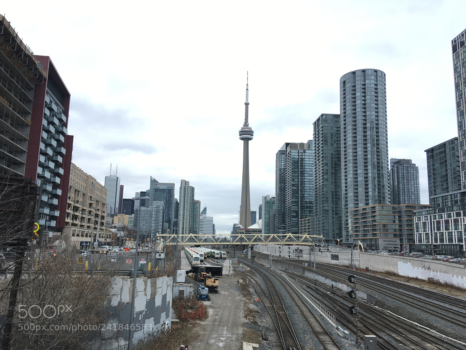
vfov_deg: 48.2
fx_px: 390
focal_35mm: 29
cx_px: 233
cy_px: 175
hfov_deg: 61.7
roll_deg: -2.0
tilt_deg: +9.5
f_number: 2.2
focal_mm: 4.15
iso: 25
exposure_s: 1/160
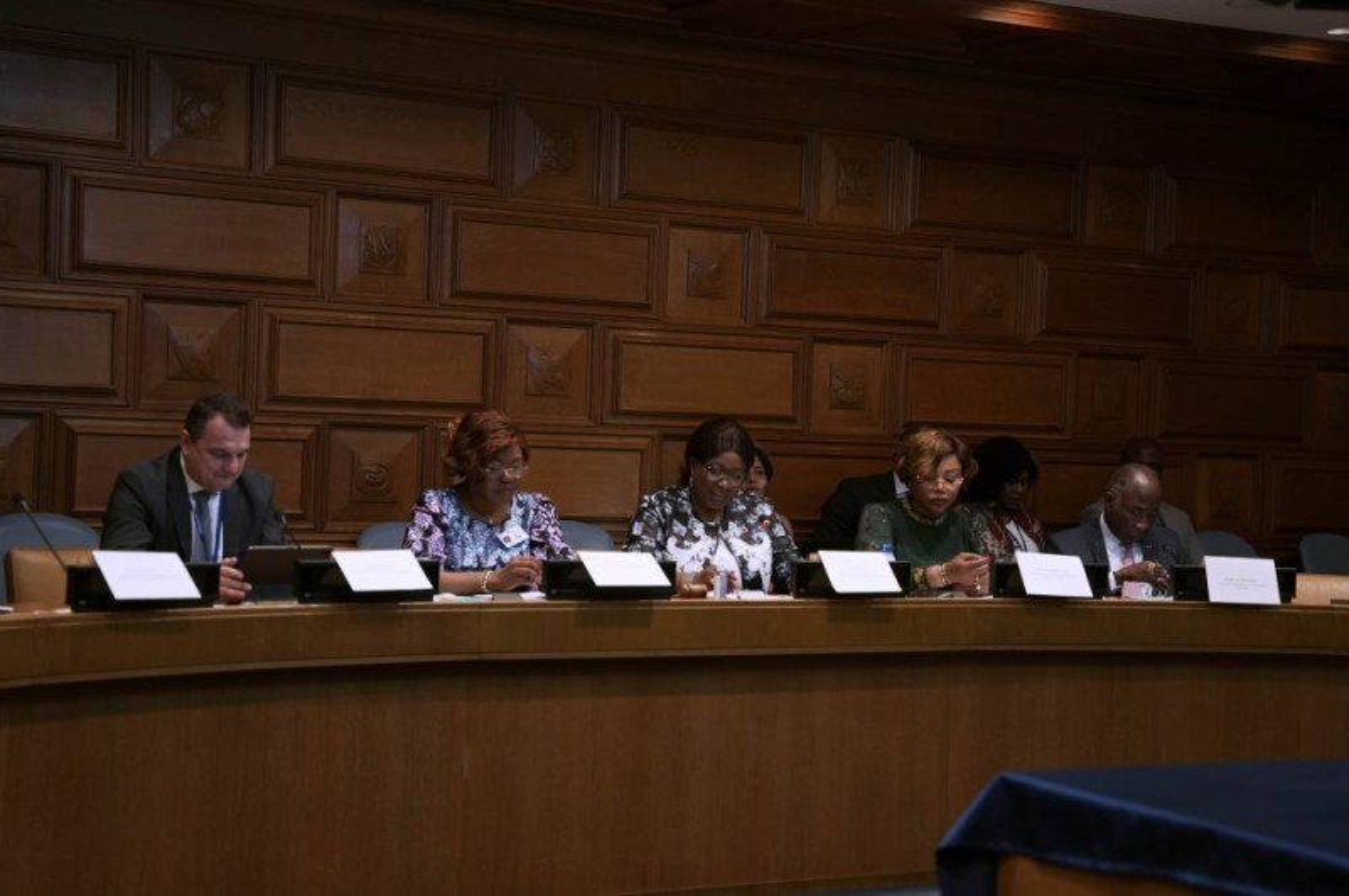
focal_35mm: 62
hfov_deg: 32.2
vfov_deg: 21.7
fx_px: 2340
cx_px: 674
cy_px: 448
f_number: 2.8
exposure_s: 1/125
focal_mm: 62.5
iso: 2000
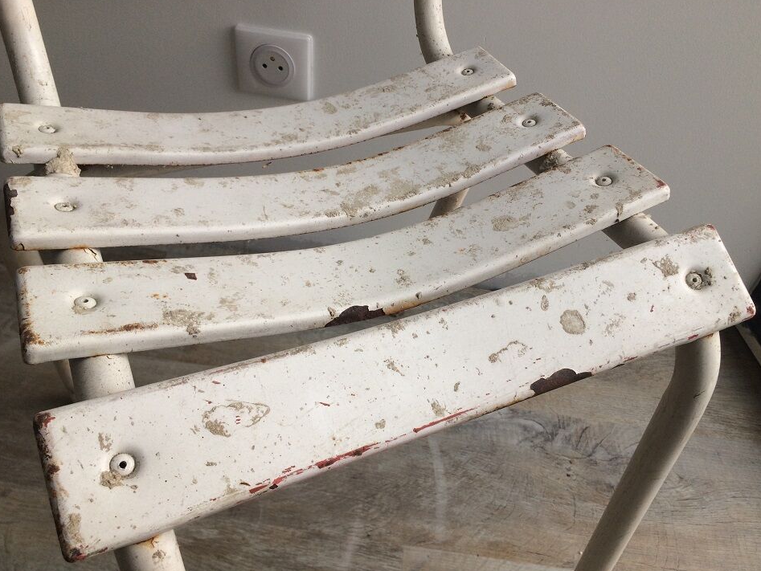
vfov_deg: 46.8
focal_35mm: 30
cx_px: 386
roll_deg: -6.1
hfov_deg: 59.9
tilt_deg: -44.8
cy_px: 286
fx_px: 660
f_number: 2.2
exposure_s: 1/50
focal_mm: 4.15
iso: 40
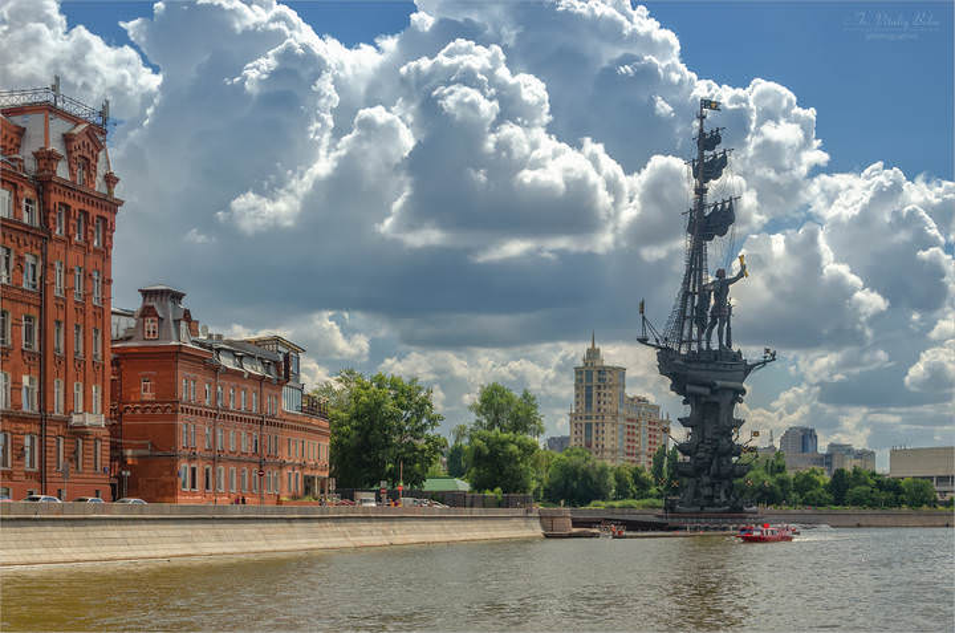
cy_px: 316
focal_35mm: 52
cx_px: 478
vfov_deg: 25.6
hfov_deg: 37.9
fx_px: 1390
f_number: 8
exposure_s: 1/800
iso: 200
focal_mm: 35
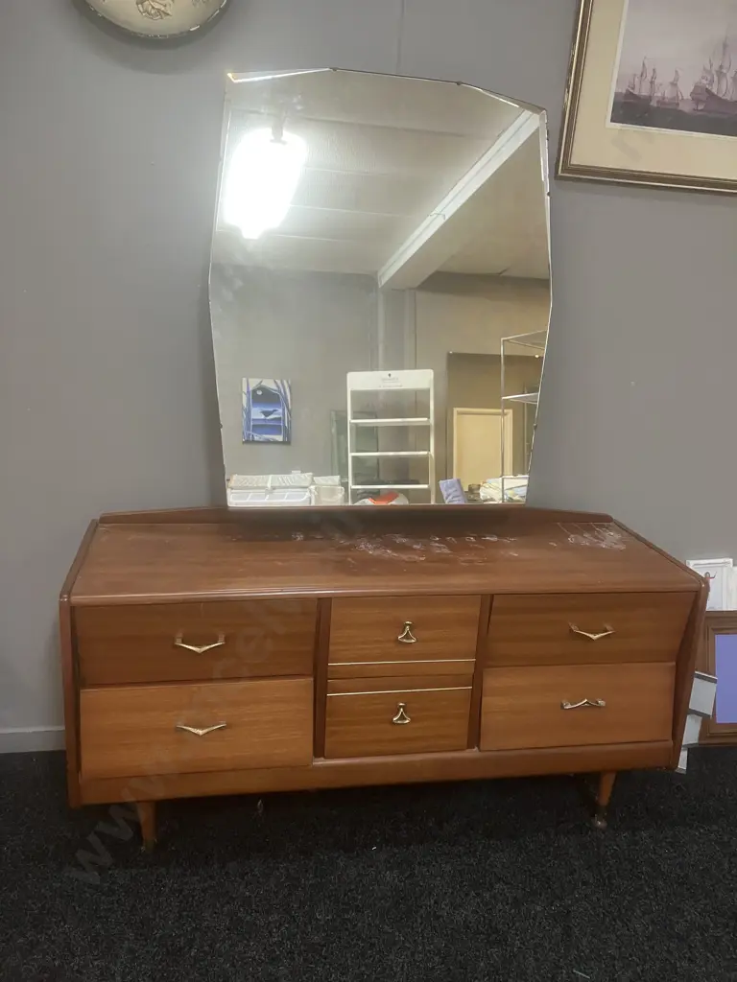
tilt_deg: -13.6
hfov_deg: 49.7
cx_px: 368
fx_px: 795
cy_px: 491
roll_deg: -3.1
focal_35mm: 28
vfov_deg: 63.4
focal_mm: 3.99
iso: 200
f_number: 1.8
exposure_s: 1/50
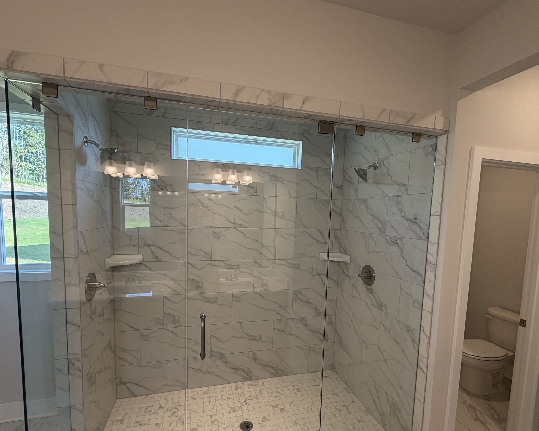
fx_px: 271
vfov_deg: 76.7
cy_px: 238
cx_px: 273
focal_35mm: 17
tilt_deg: -5.4
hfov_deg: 89.6
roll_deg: -1.5
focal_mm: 2.22
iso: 160
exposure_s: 1/120
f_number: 2.2
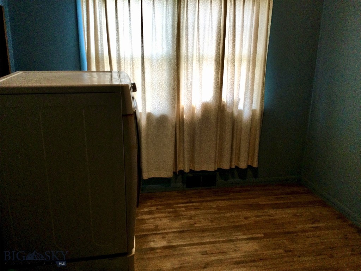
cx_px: 180
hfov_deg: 58.4
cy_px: 136
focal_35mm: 31
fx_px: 323
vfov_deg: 45.4
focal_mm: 3.3
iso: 25
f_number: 2.4
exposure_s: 1/40
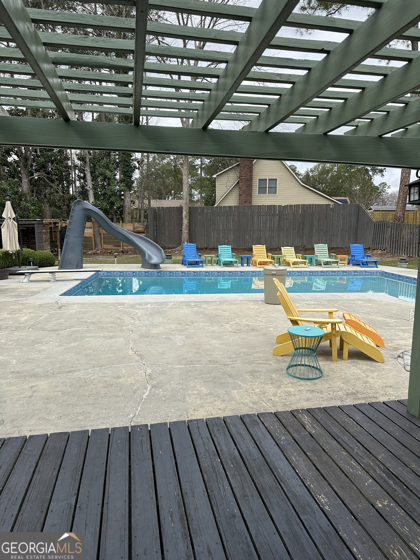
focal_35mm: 24
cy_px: 280
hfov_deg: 56.8
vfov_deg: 71.6
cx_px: 210
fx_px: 388
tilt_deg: -7.6
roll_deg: -1.9
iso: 80
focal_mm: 6.86
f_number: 1.78
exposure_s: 1/2252
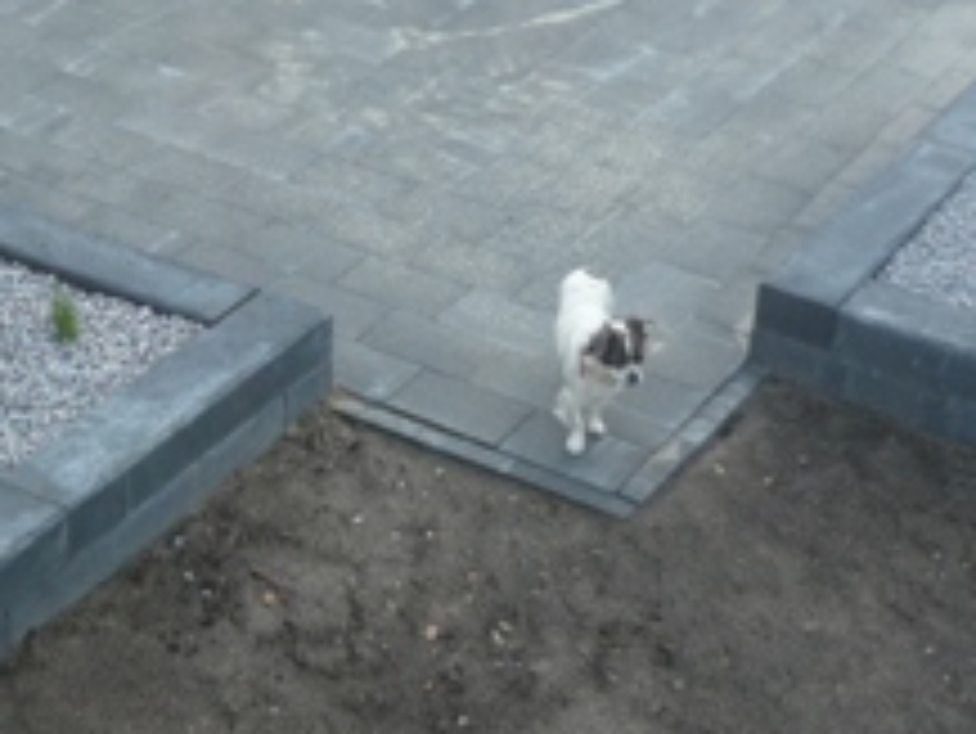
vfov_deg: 17.7
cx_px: 202
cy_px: 169
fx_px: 2341
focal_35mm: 83
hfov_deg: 23.2
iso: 100
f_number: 2.9
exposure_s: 1/160
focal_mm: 6
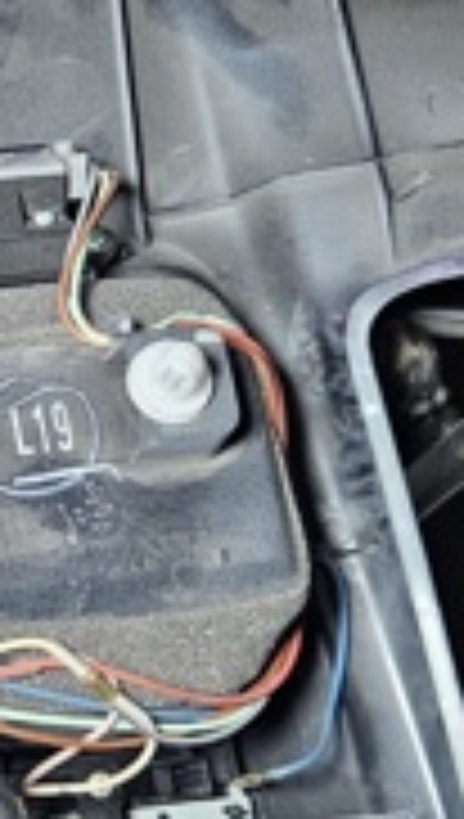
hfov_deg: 13.0
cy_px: 428
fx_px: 1916
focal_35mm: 88
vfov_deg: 24.2
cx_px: -257
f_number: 1.8
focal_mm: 5.4
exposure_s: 1/63
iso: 125
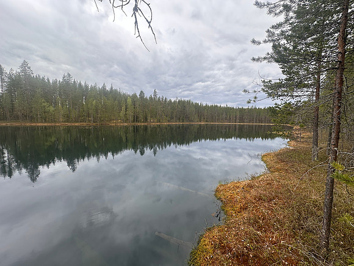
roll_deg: -1.6
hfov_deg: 102.1
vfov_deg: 85.7
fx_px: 143
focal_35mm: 14
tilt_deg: -4.7
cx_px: 177
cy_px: 133
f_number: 2.2
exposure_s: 1/385
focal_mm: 2.22
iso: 40
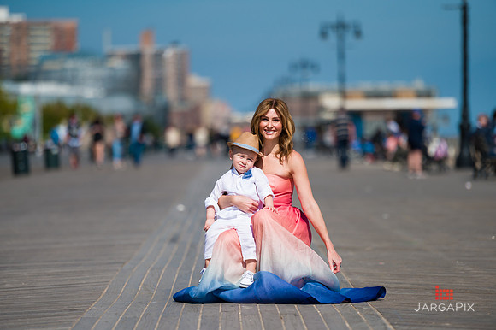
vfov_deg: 6.9
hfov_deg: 10.3
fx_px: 2754
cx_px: 248
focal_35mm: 200
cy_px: 165
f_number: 3.2
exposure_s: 1/8000
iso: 200
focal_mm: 200
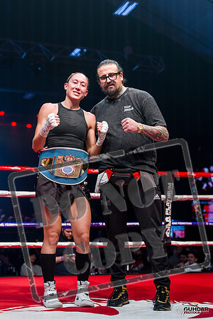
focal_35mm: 65
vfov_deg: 31.0
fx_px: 577
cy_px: 160
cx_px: 106
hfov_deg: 20.9
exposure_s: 1/1000
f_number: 2.8
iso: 3200
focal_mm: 65
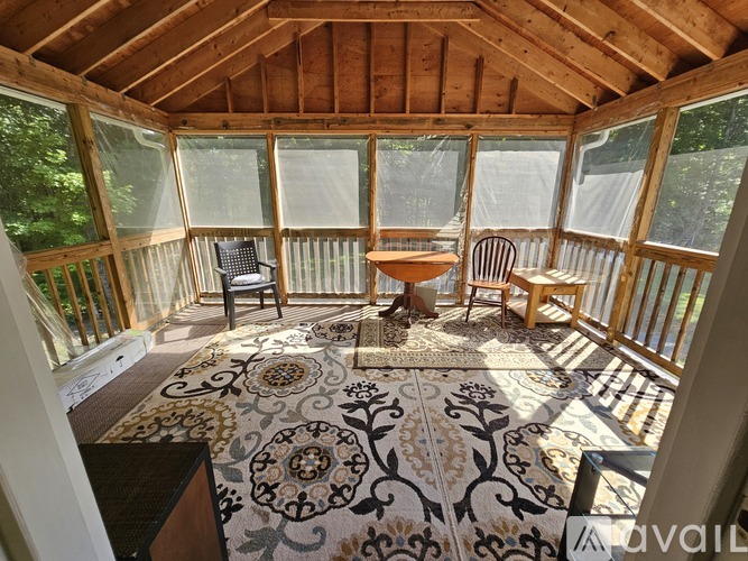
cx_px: 374
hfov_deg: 106.2
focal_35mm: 13
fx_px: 281
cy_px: 280
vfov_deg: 89.9
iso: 50
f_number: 2.2
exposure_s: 1/205
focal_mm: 2.2
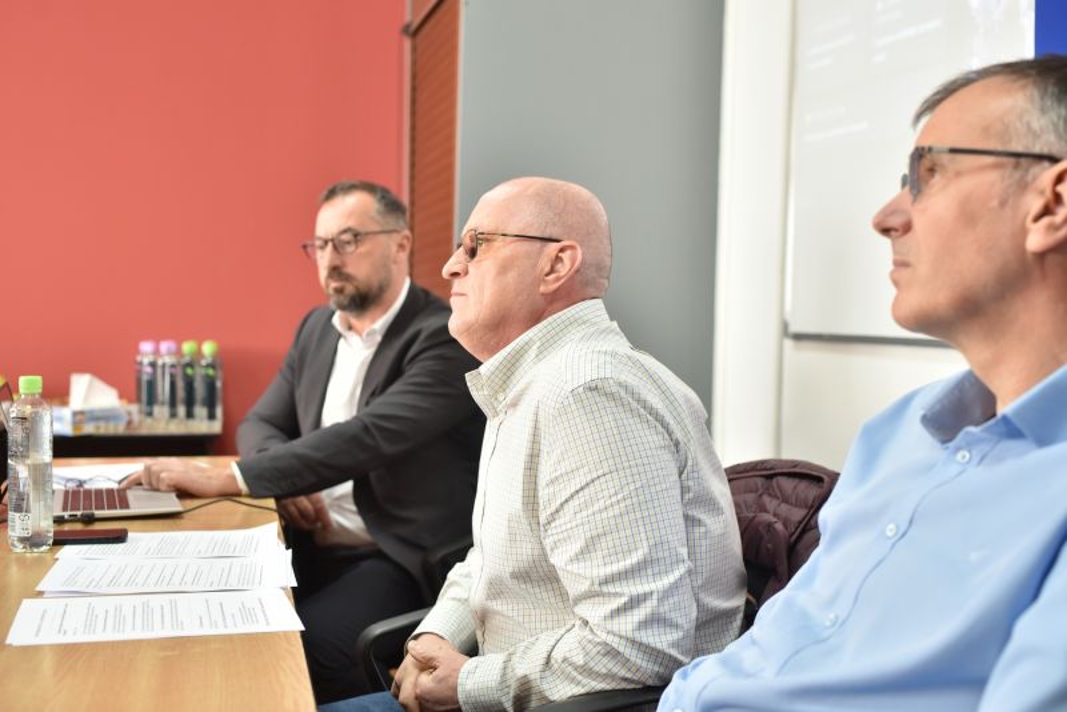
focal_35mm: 45
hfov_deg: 43.6
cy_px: 356
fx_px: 1334
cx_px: 534
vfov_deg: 29.9
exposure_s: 1/250
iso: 1600
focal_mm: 45
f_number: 3.5
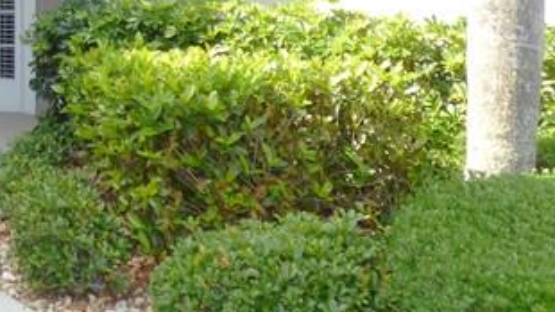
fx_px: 1059
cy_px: -48
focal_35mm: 72
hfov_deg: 27.3
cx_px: -27
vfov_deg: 16.2
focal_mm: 3.58
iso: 100
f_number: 2.8
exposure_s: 1/400
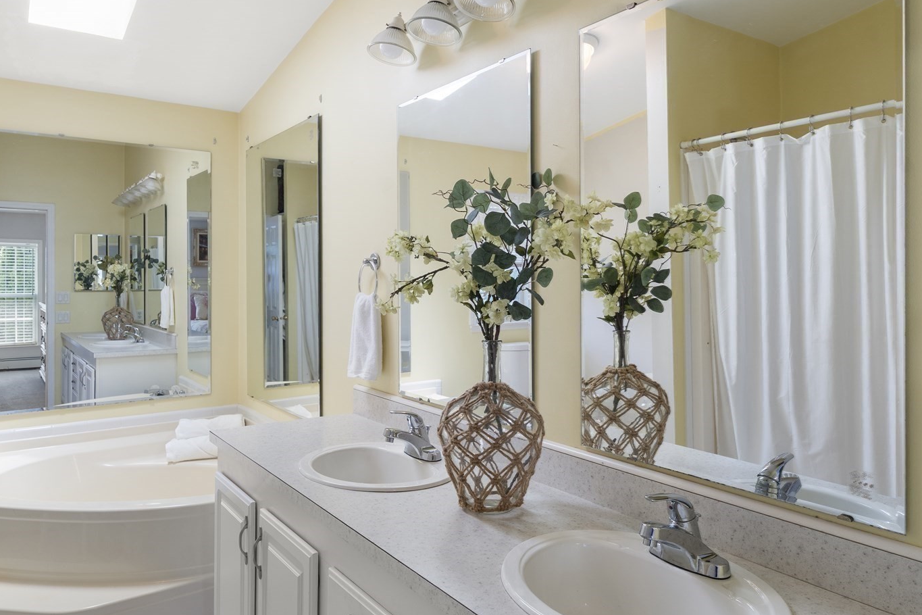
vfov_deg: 53.1
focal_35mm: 24
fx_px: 615
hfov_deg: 73.7
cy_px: 290
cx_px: 483
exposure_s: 1/8
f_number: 7.1
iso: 320
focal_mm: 16
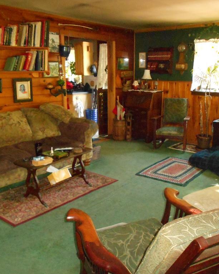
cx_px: 126
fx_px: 276
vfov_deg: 52.9
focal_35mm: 34
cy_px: 137
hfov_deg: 43.2
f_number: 3.2
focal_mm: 4.6
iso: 800
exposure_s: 1/25
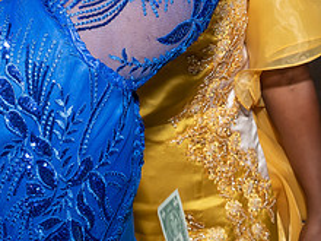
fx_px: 937
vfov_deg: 13.9
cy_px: -101
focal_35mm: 101
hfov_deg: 19.3
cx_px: 66
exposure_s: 1/250
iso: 500
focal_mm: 19
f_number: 6.3
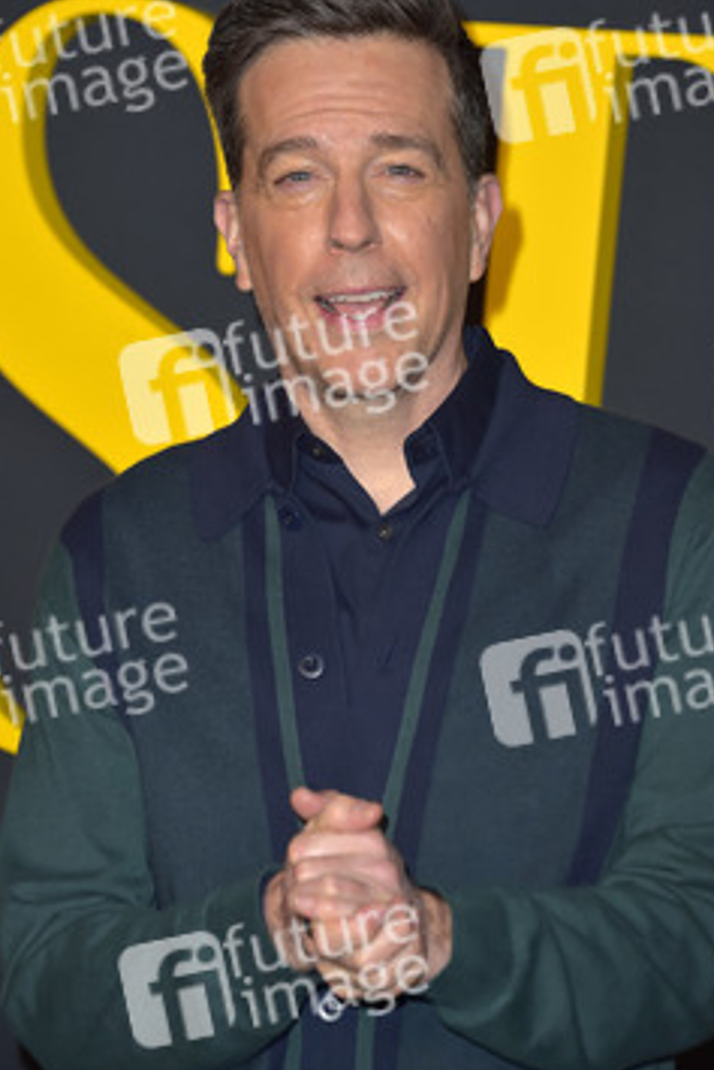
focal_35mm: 203
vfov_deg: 10.1
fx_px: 6033
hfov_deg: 6.8
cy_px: 524
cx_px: 363
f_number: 6.3
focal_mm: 180
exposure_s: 1/250
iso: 320
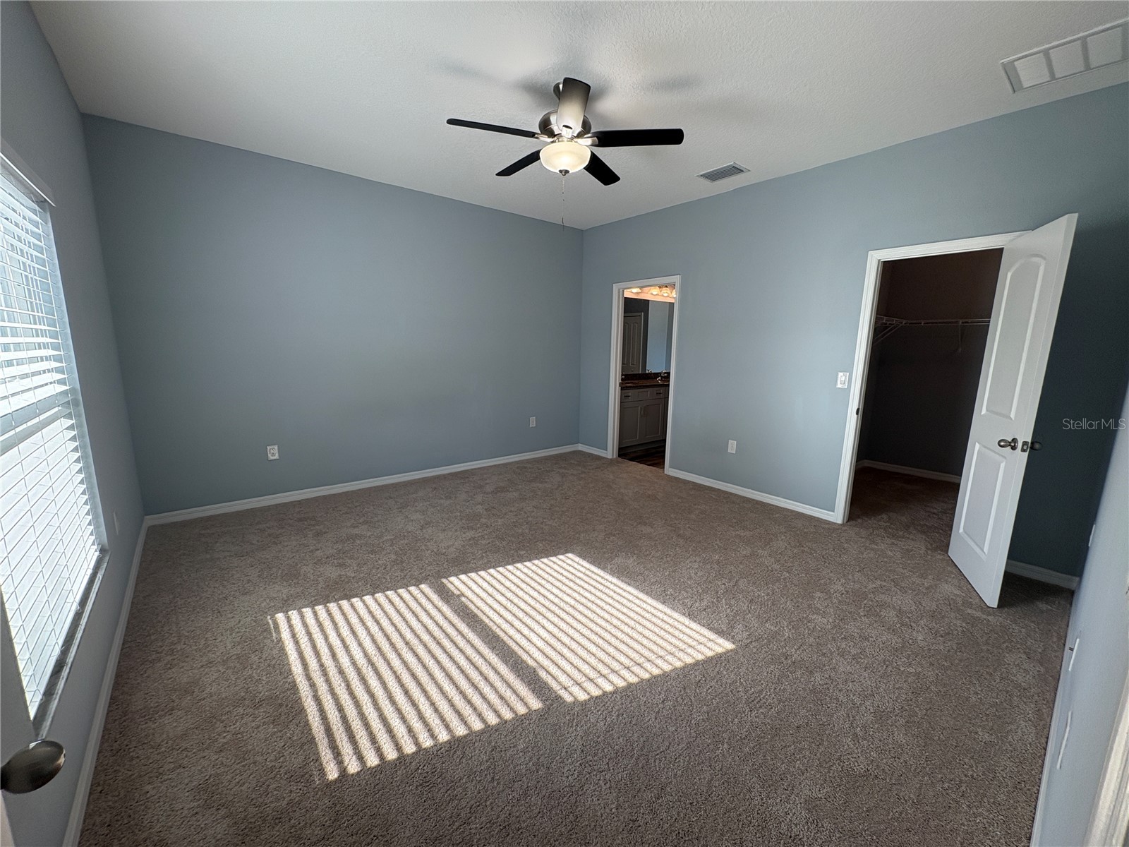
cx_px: 564
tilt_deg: -9.8
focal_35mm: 14
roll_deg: -1.0
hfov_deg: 102.1
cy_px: 424
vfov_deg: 85.7
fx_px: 457
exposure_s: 1/155
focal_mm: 2.22
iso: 64
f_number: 2.2
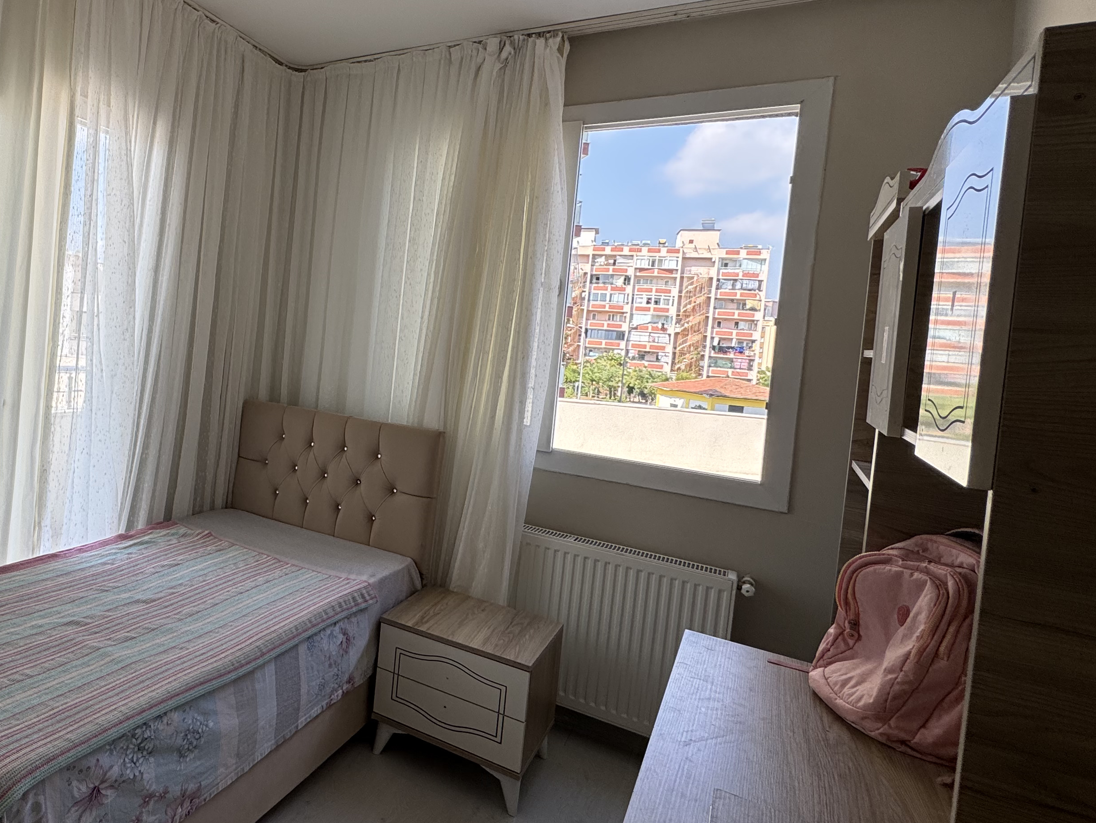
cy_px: 347
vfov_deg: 58.6
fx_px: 728
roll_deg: -5.0
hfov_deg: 67.6
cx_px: 234
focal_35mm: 23
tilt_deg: -1.3
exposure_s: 1/418
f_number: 2.2
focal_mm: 2.22
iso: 40
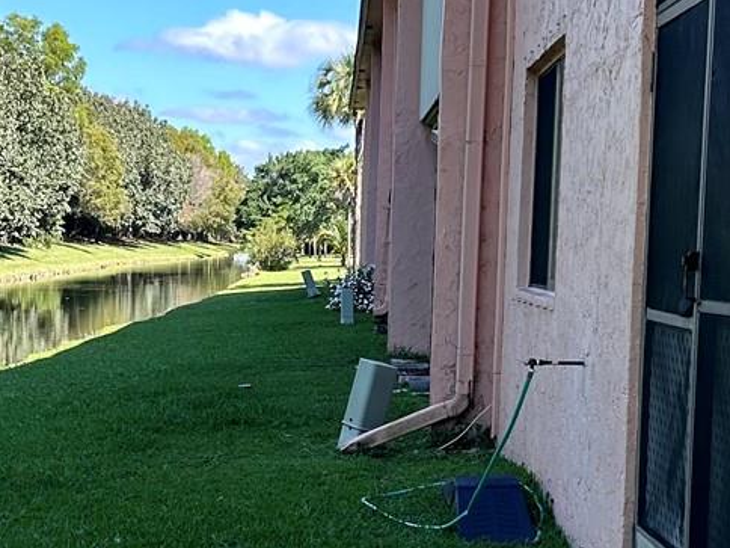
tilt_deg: -3.2
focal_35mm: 86
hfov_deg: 22.7
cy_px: 346
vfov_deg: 17.1
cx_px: 311
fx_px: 1814
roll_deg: -0.8
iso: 50
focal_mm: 5.7
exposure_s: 1/1412
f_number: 1.5
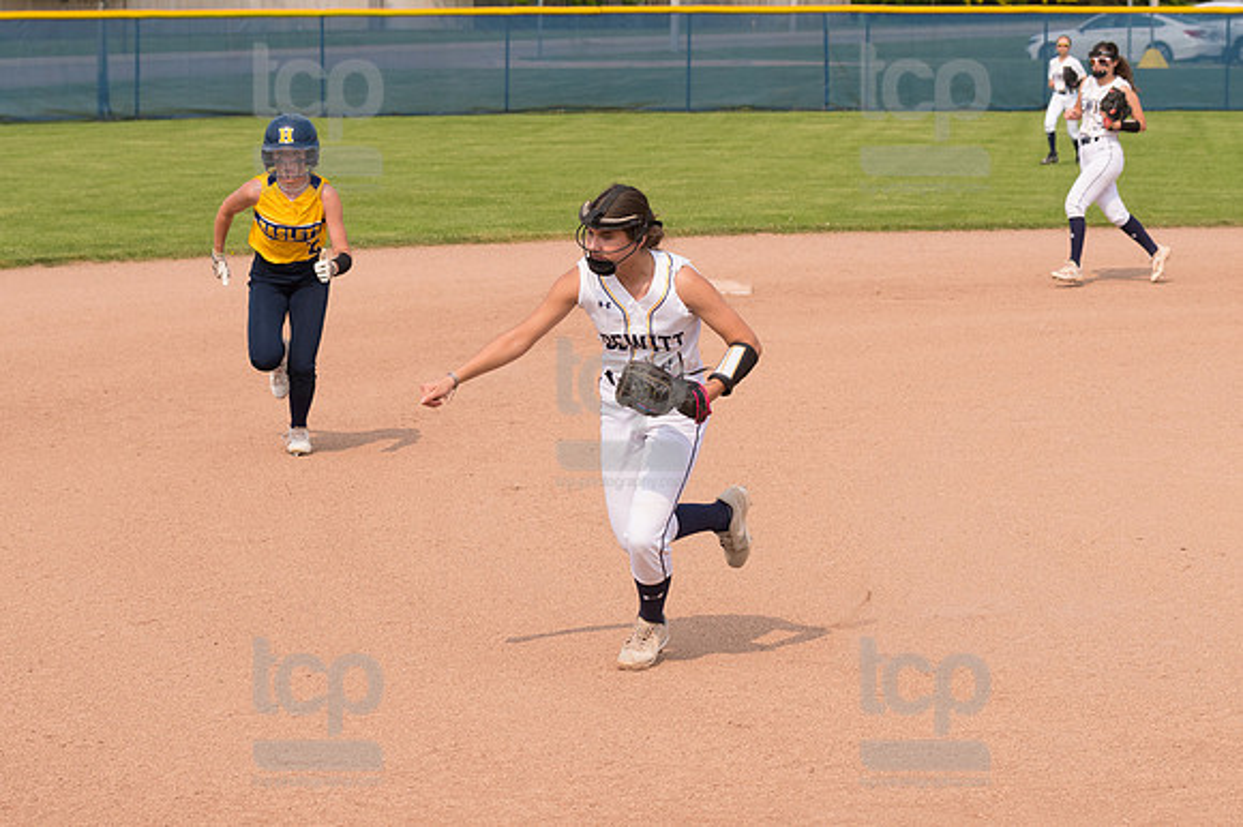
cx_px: 622
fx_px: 4141
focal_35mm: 120
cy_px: 414
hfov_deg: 17.1
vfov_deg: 11.4
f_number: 5.6
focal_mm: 80
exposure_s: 1/1600
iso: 320
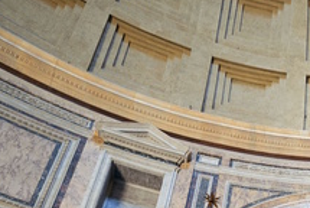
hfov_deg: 32.9
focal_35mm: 52
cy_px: 373
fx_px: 448
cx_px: 349
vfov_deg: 19.5
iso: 280
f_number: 3.5
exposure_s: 1/15
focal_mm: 14
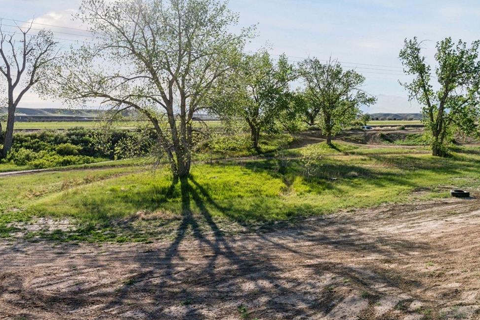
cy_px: 109
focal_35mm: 35
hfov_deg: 53.2
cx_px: 324
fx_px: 467
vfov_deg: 37.5
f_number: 9
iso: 400
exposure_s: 1/1250
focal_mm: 21
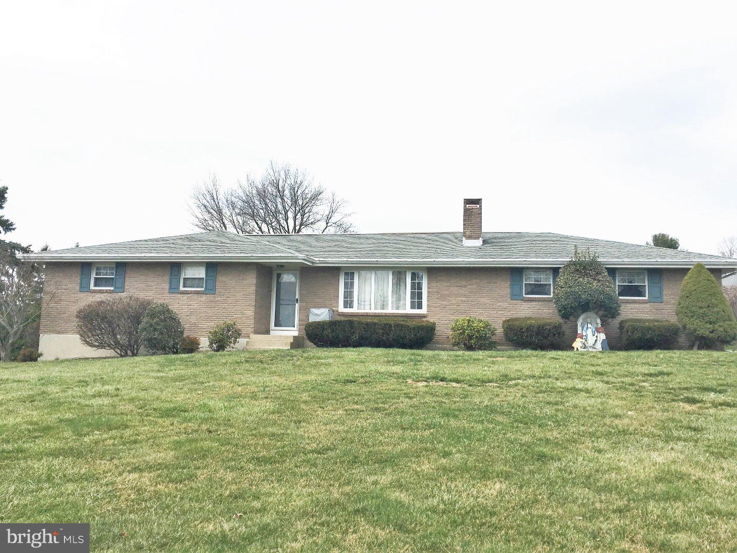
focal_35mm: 29
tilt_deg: +7.8
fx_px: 617
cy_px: 276
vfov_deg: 48.2
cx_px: 368
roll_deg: -1.9
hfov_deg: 61.7
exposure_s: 1/2137
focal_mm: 4.15
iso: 25
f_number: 2.2
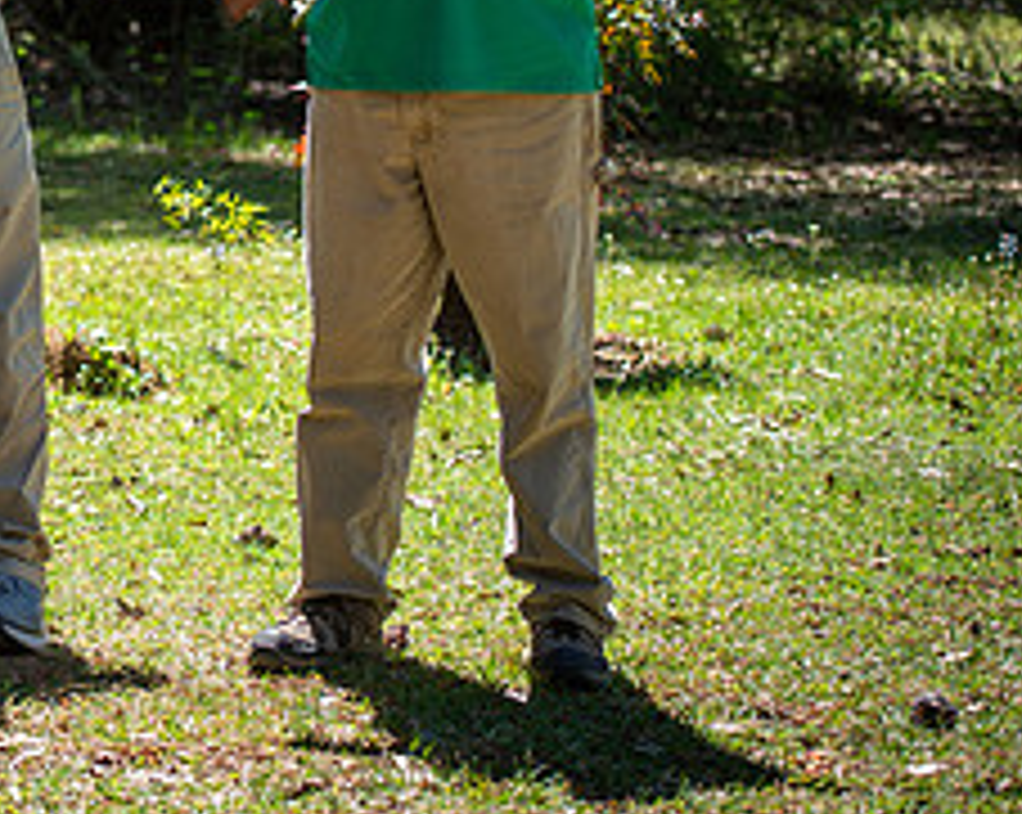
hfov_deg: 11.3
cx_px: -189
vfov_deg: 9.1
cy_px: 9
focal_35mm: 168
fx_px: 5075
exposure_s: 1/250
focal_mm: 70
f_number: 3.5
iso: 50
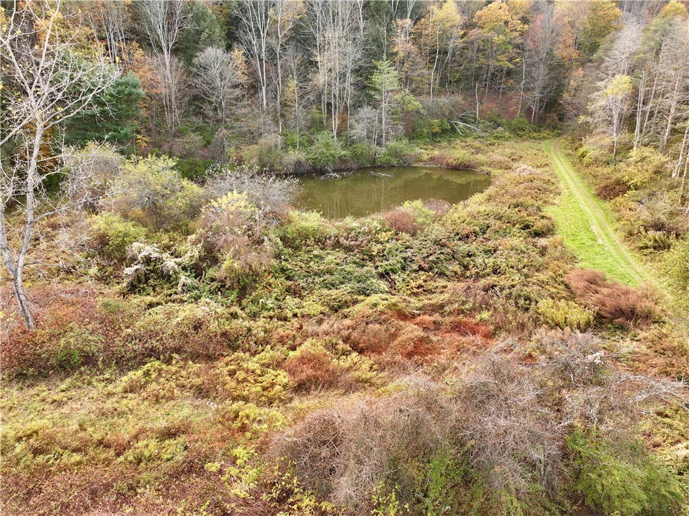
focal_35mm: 24
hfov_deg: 71.6
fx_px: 477
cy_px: 258
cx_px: 344
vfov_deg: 56.8
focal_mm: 12.29
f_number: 2.8
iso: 100
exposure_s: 1/160
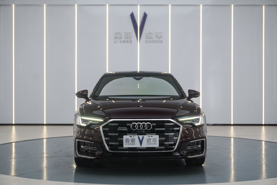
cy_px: 92
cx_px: 138
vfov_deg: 24.4
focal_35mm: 56
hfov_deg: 35.9
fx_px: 427
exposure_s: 1/100
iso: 800
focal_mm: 37
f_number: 6.3
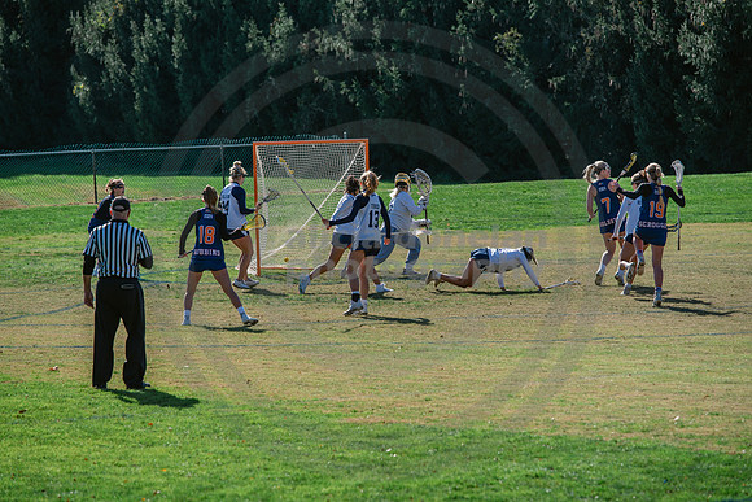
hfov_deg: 10.3
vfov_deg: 6.9
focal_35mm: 200
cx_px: 376
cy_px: 251
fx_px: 4179
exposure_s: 1/1600
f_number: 5
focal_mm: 200
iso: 250
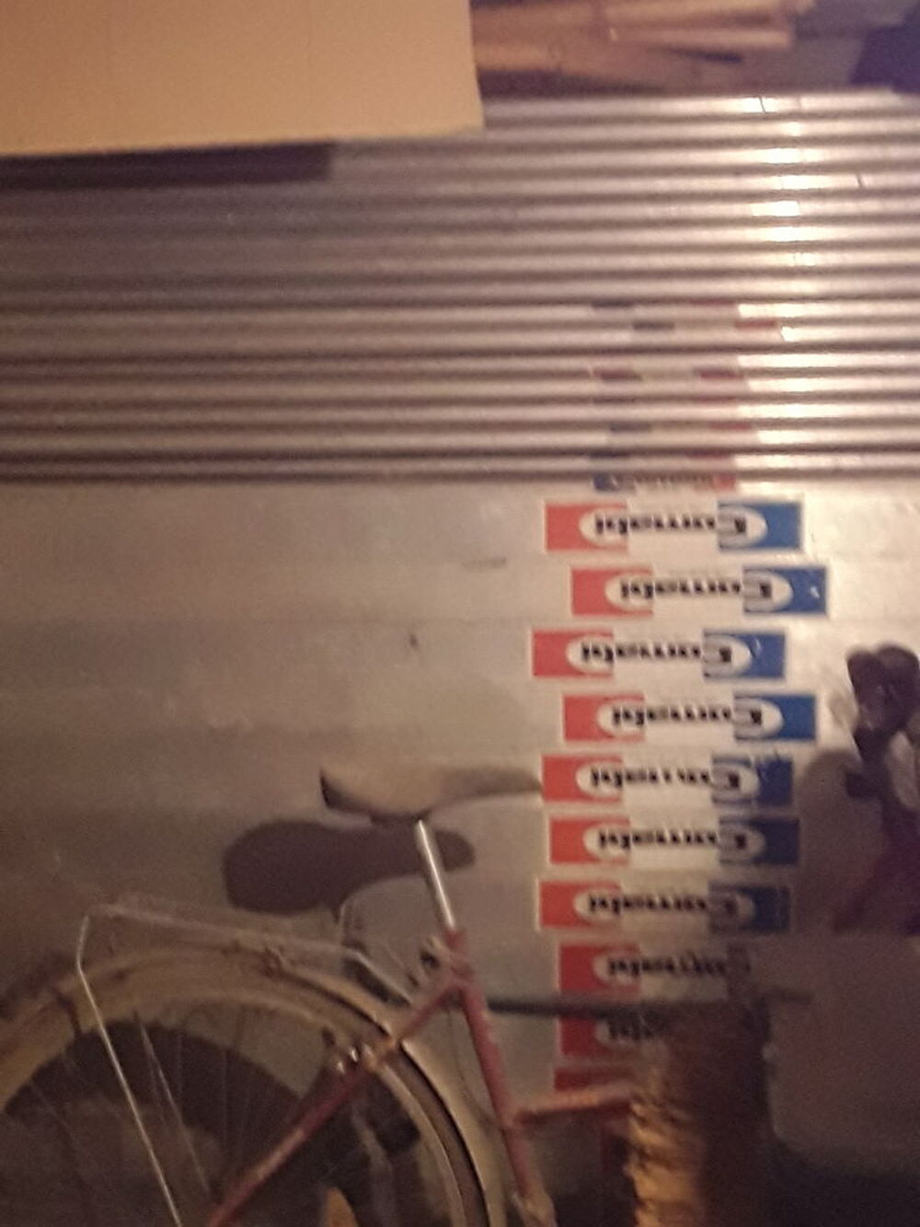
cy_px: 614
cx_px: 460
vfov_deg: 65.3
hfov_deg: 51.4
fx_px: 957
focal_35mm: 27
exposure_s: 1/17
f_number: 1.9
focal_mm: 2.91
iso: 320
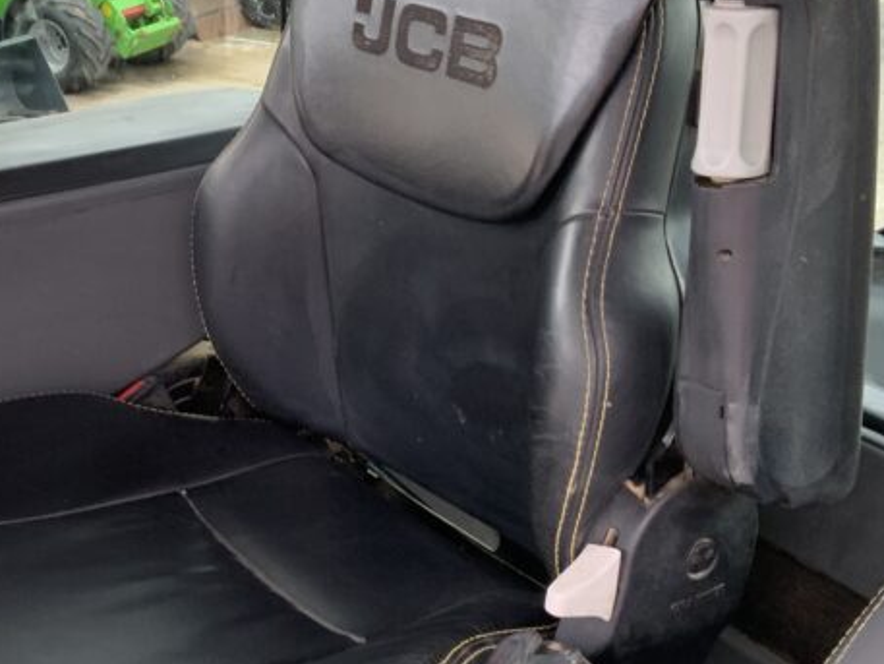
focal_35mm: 65
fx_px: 1660
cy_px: 420
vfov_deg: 22.5
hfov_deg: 29.6
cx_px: 296
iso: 40
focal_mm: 3
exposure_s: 1/122
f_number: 1.8
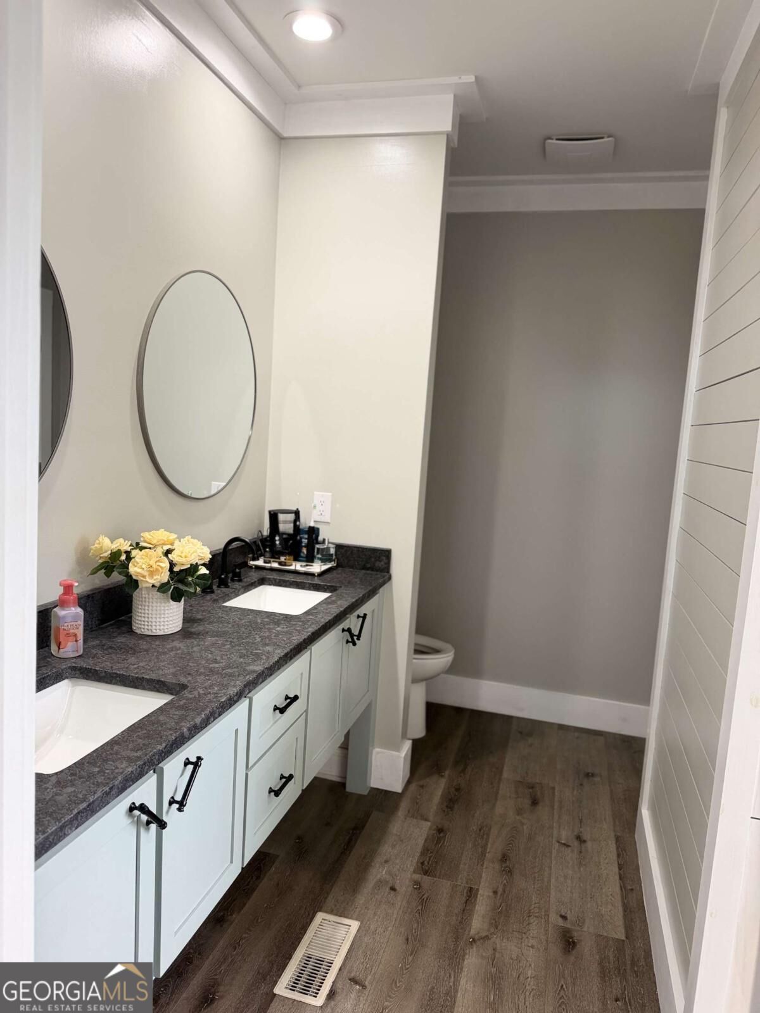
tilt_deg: -6.9
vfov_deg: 71.6
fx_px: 703
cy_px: 506
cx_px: 380
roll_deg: -4.1
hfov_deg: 56.8
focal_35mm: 24
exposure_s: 1/120
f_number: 1.78
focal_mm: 6.76
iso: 200
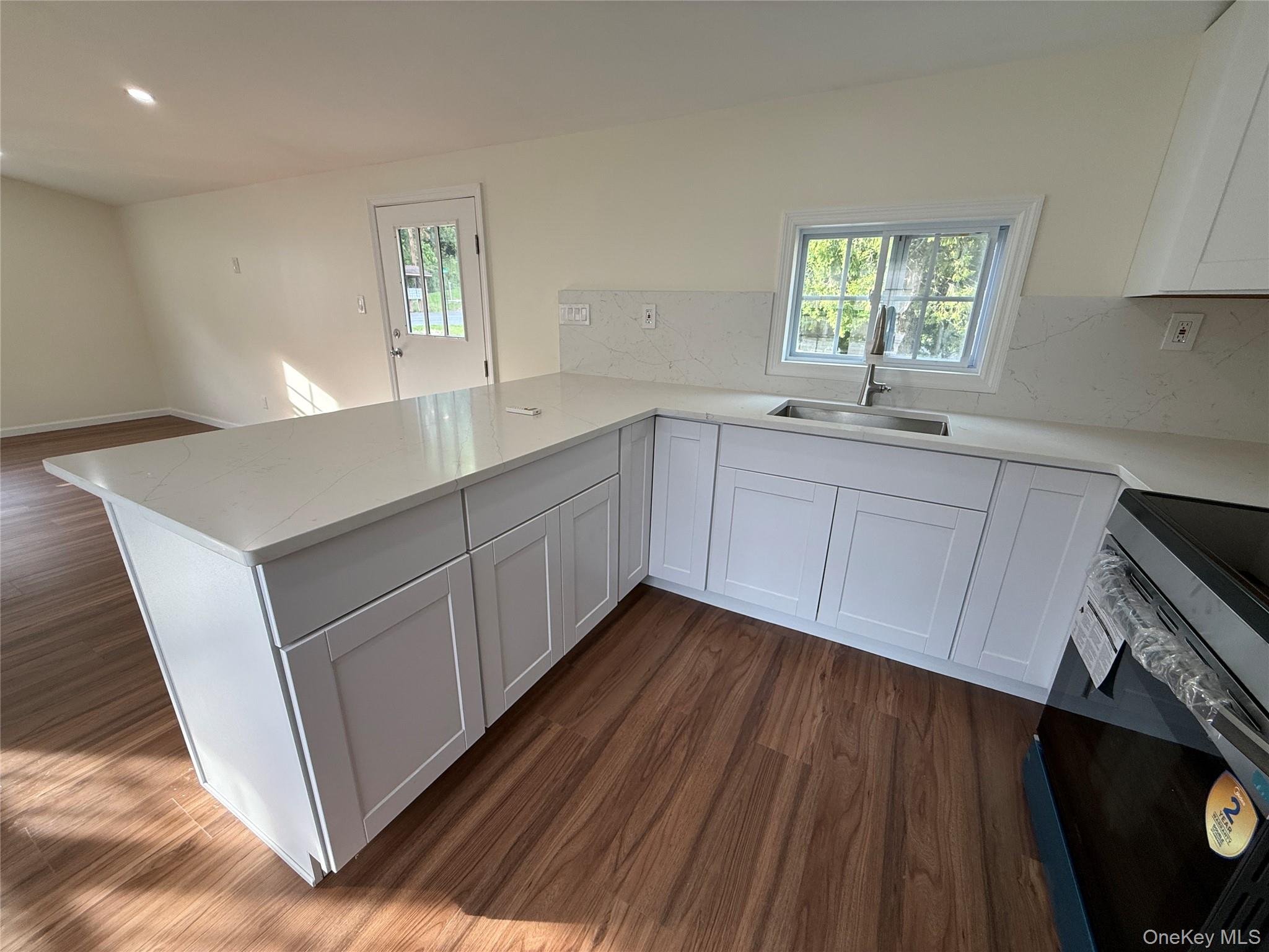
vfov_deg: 85.7
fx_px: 513
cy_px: 476
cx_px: 634
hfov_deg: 102.1
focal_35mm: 14
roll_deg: -1.2
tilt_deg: -18.2
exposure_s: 1/120
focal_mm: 2.22
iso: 100
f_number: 2.2
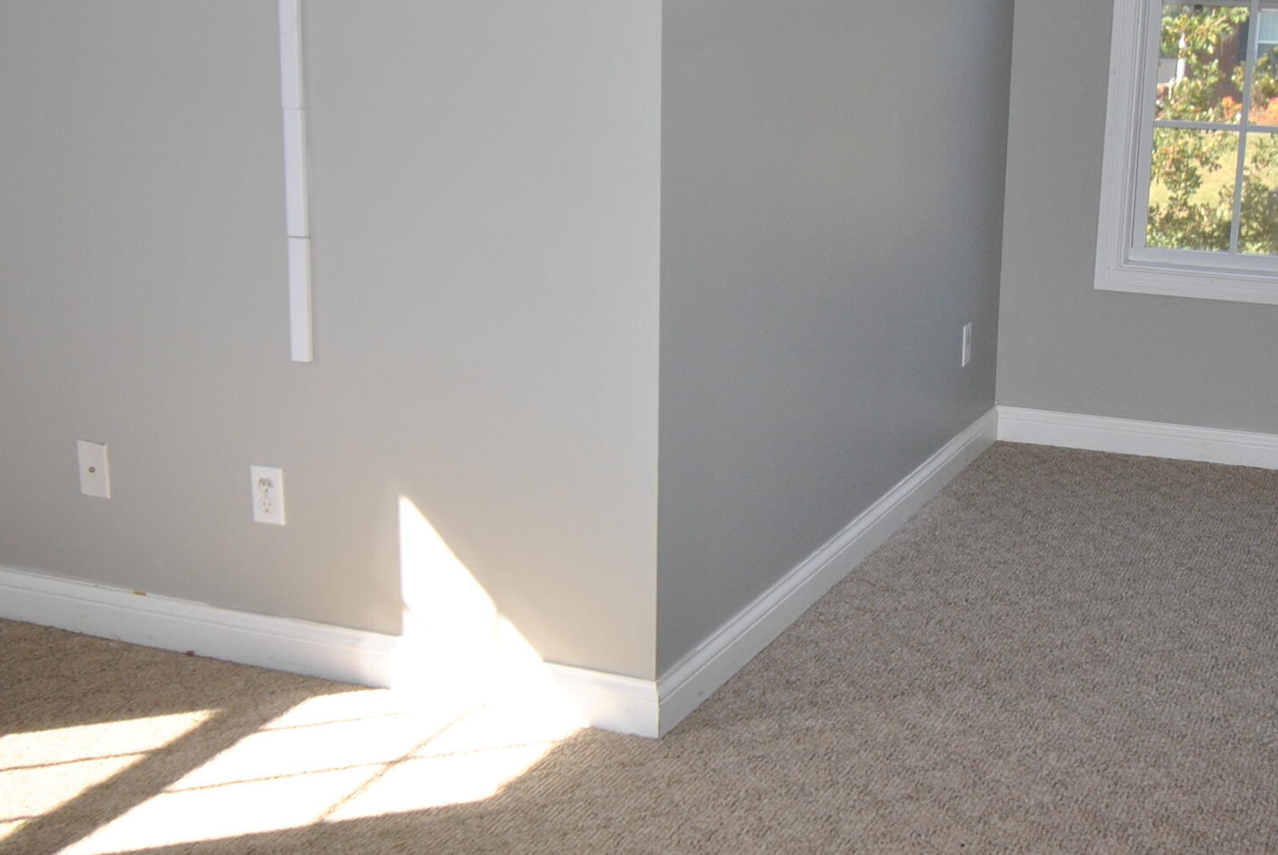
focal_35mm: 52
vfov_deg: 26.0
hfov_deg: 37.9
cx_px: 812
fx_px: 1848
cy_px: 471
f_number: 5.3
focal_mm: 17
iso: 250
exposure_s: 1/200
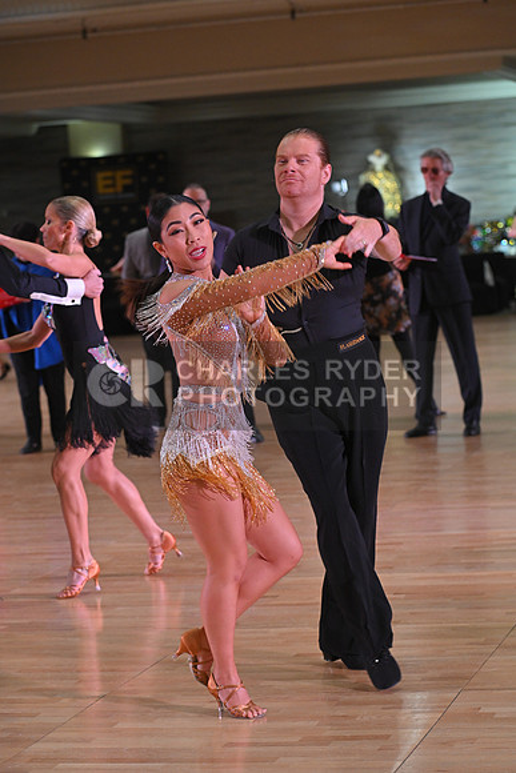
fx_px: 2192
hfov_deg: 13.4
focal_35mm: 102
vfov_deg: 20.0
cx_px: 258
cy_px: 386
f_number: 5
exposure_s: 1/320
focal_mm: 102
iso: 2000
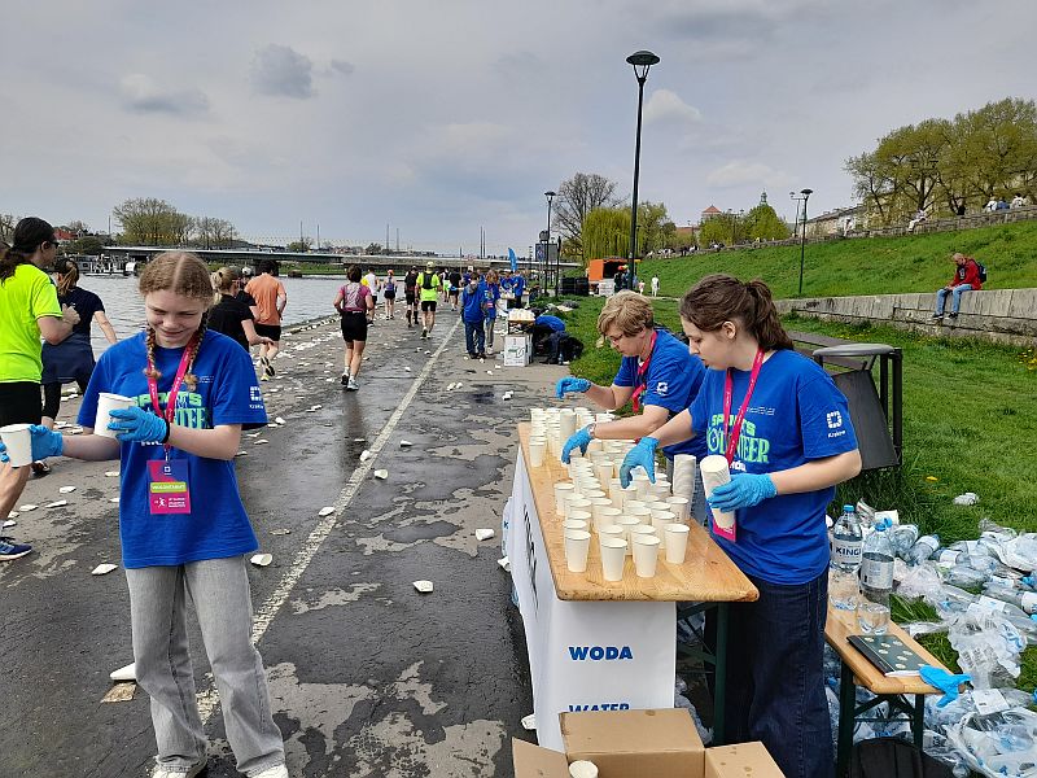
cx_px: 518
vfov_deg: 54.9
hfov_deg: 69.4
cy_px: 389
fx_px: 749
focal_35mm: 25
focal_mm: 4.6
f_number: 2
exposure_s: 1/803
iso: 20
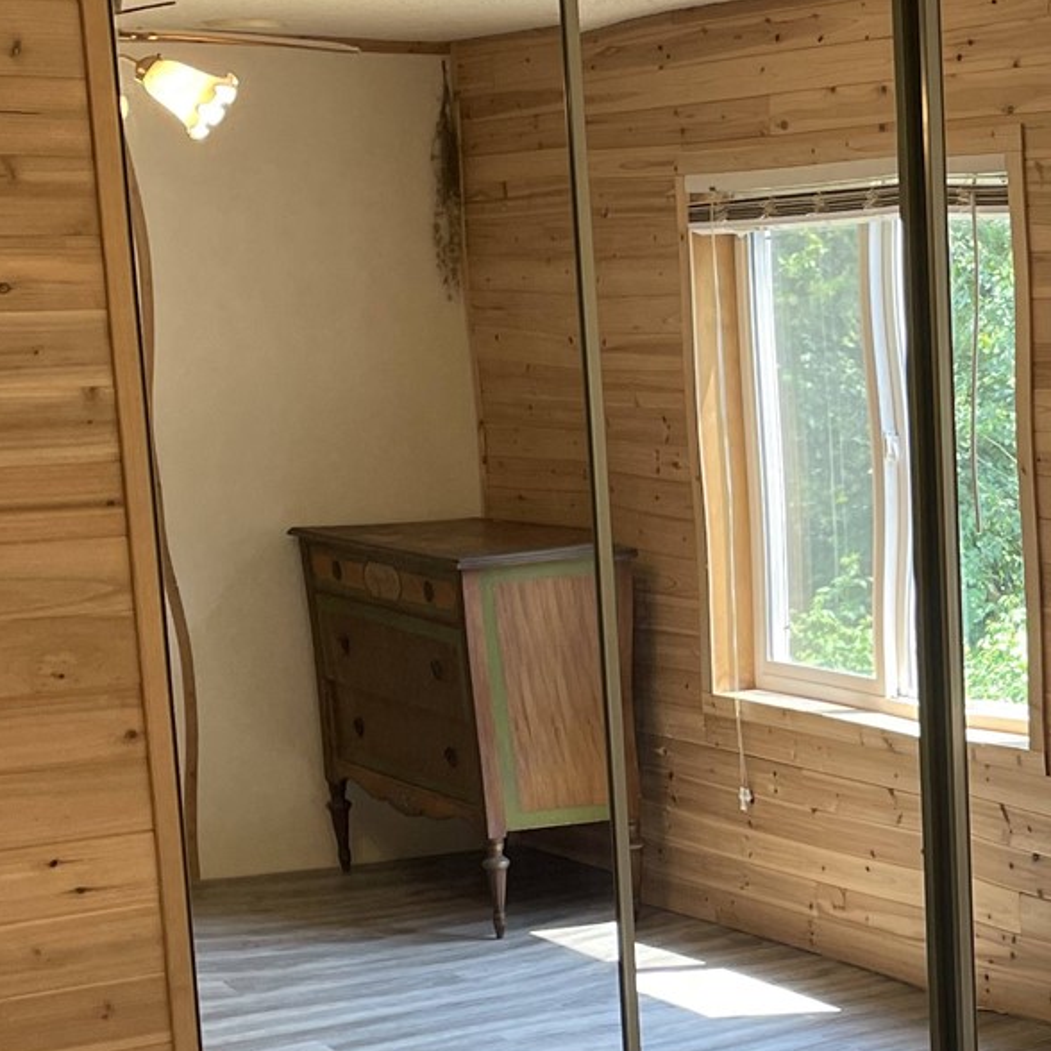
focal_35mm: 80
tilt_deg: -9.5
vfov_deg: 21.5
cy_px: 790
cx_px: 1108
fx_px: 2748
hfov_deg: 20.8
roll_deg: +1.8
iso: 50
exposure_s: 1/120
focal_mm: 4.2
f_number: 1.6
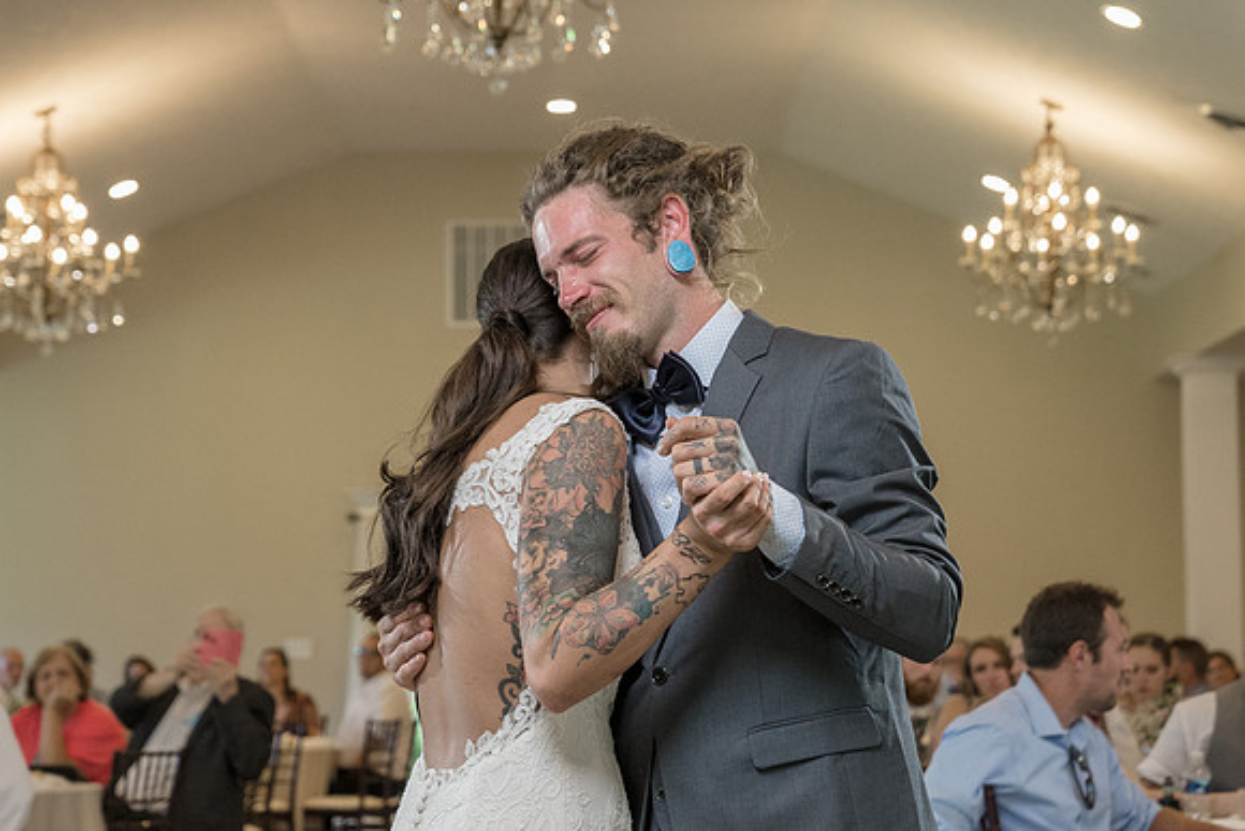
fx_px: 3262
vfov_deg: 14.5
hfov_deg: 21.6
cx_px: 546
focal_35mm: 94
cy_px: 361
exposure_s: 1/250
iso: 2000
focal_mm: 58
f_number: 4
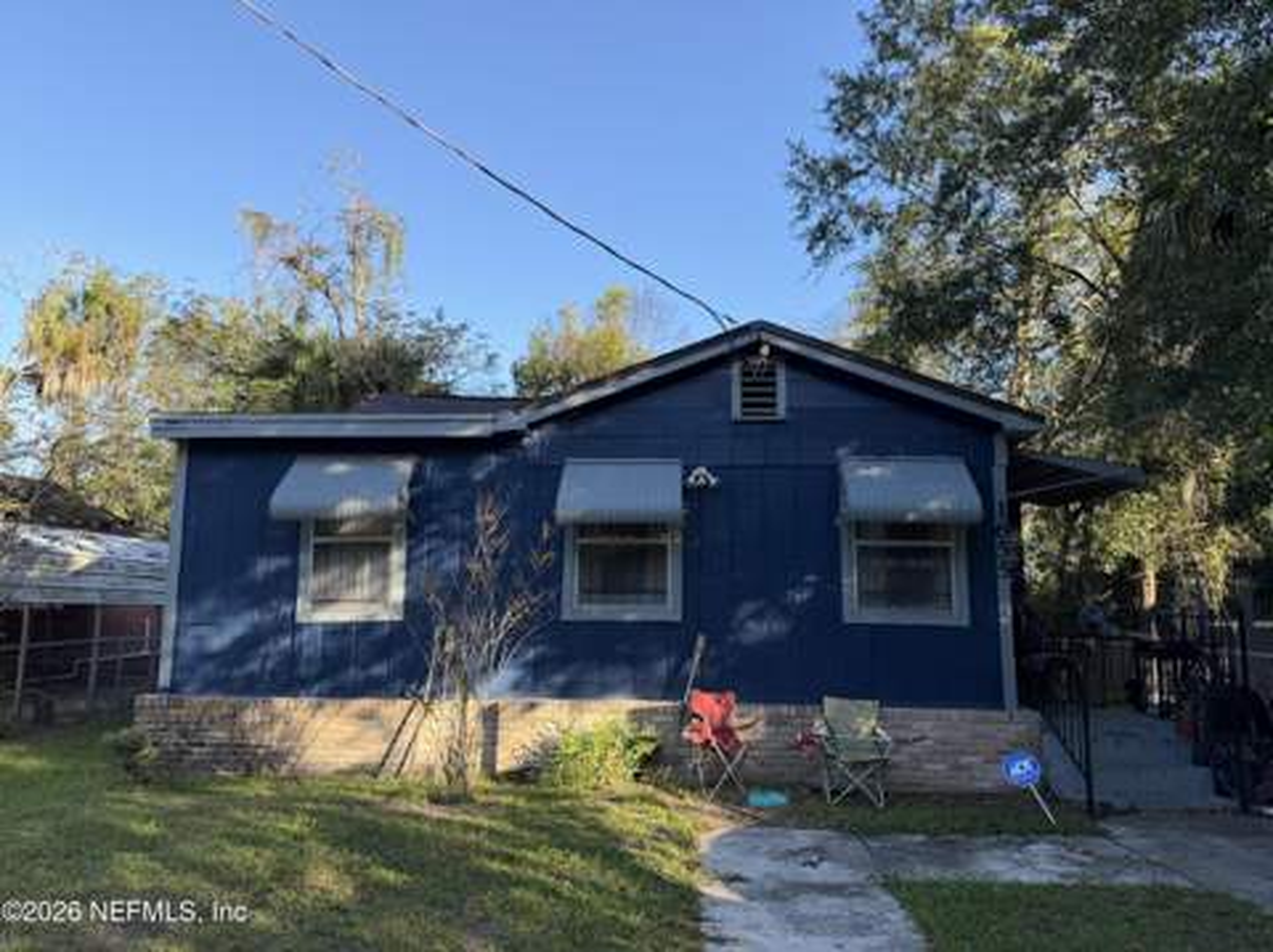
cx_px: 636
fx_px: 882
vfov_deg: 56.7
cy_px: 476
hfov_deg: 71.7
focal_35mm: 24
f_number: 1.78
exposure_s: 1/1046
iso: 80
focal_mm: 6.76
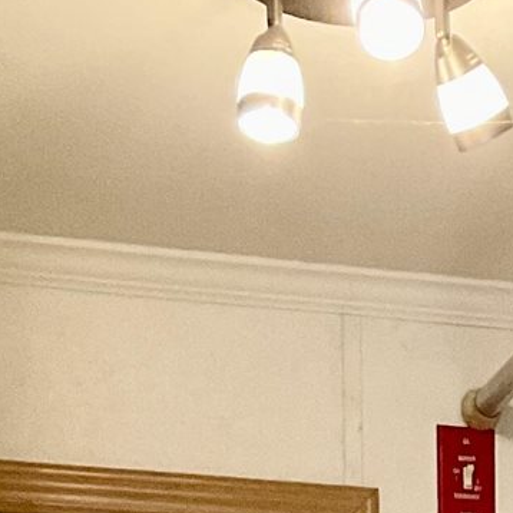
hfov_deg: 10.4
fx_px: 2766
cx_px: 659
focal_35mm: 165
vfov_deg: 8.8
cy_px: 1519
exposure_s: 1/60
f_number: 1.8
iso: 160
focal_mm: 3
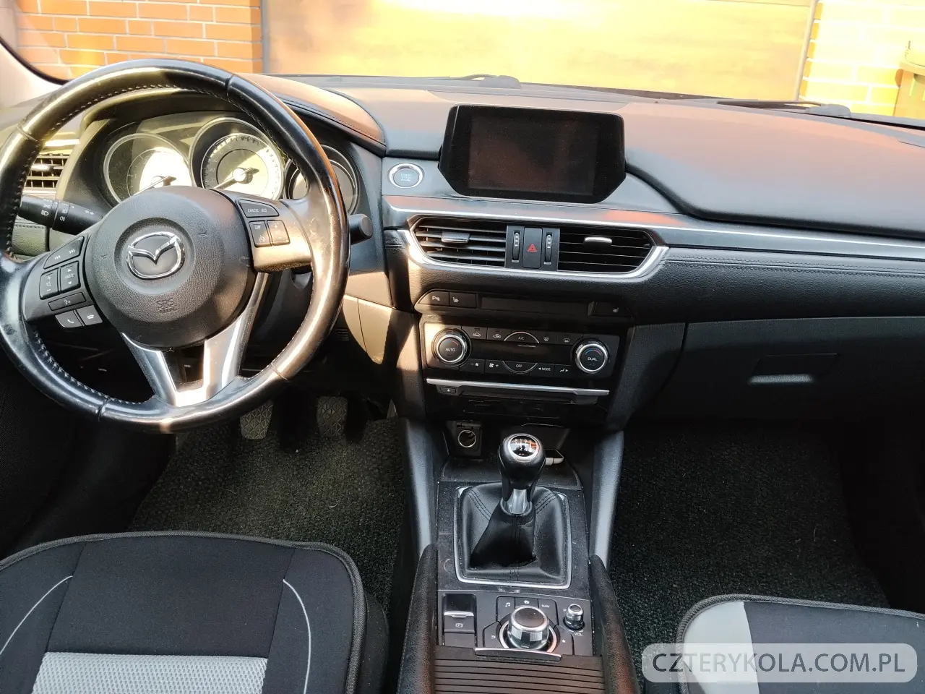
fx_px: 775
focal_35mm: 29
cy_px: 347
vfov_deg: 48.2
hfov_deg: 61.7
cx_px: 462
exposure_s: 1/50
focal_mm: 4.22
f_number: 1.8
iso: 100
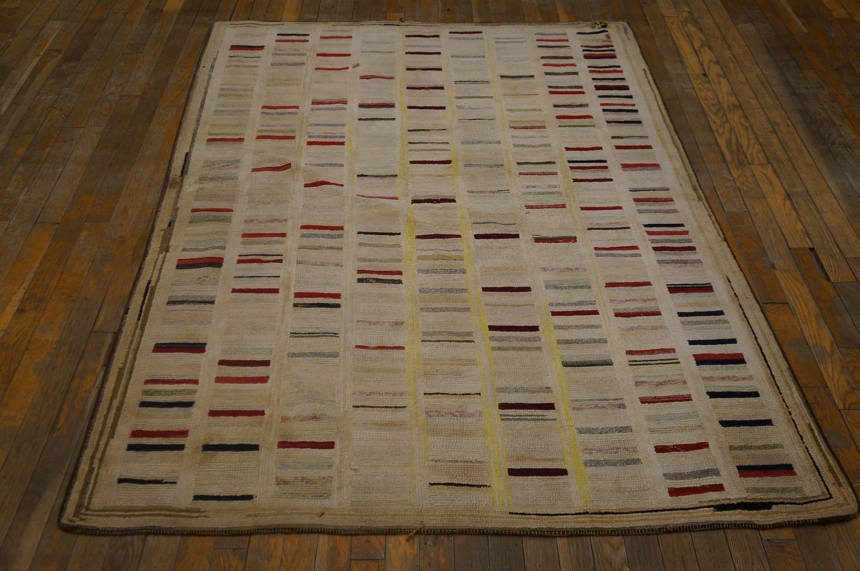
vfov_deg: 34.1
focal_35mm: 39
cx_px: 430
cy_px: 286
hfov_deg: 49.6
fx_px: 931
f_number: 4
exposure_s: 1/60
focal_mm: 26
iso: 250
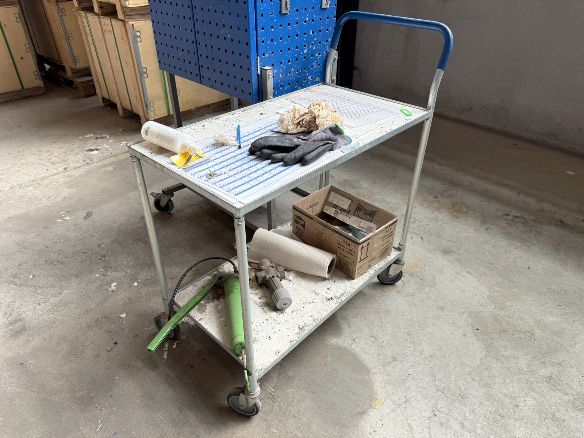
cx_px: 292
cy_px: 219
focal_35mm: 24
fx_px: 405
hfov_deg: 71.6
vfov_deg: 56.8
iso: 80
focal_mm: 6.76
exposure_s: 1/332
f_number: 1.78
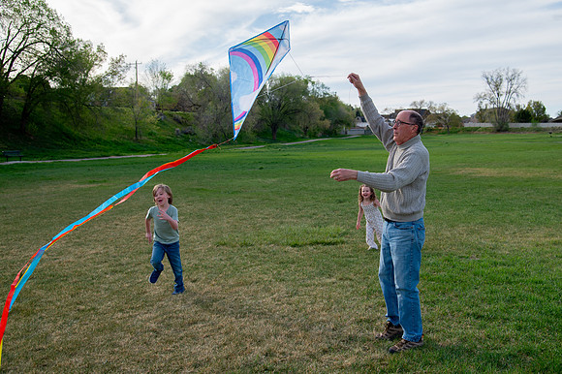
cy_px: 172
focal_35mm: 40
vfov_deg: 33.4
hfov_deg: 48.5
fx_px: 623
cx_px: 315
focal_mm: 35
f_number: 5
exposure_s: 1/500
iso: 200
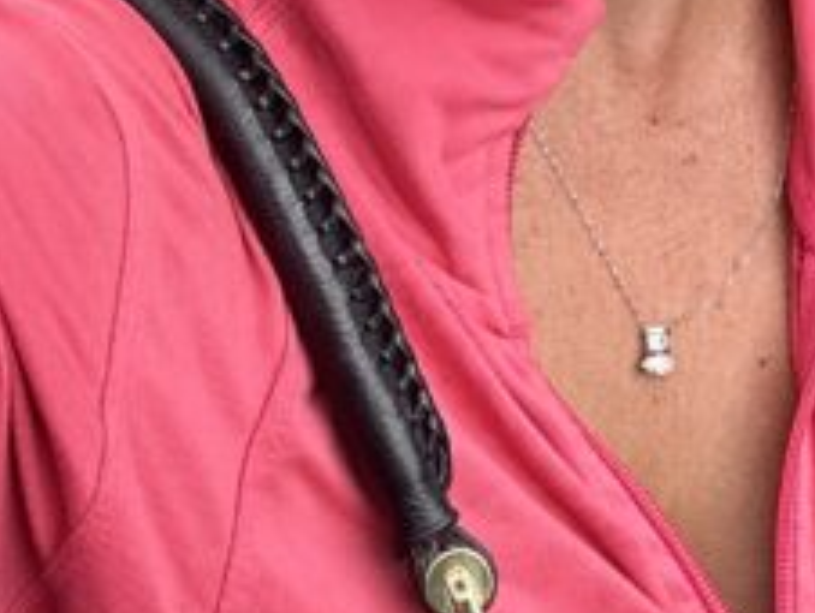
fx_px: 2451
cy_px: -494
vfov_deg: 12.9
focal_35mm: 104
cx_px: 894
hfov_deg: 18.2
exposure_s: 1/192
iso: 25
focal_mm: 2.69
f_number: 1.9
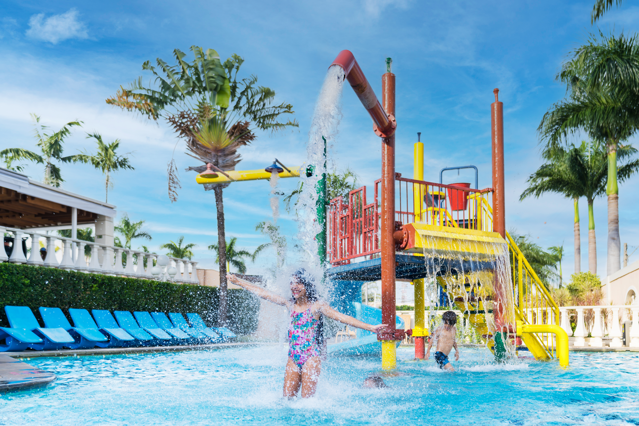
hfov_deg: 63.7
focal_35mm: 29
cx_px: 320
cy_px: 213
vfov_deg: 45.0
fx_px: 515
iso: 100
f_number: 2.8
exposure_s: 1/1000
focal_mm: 29
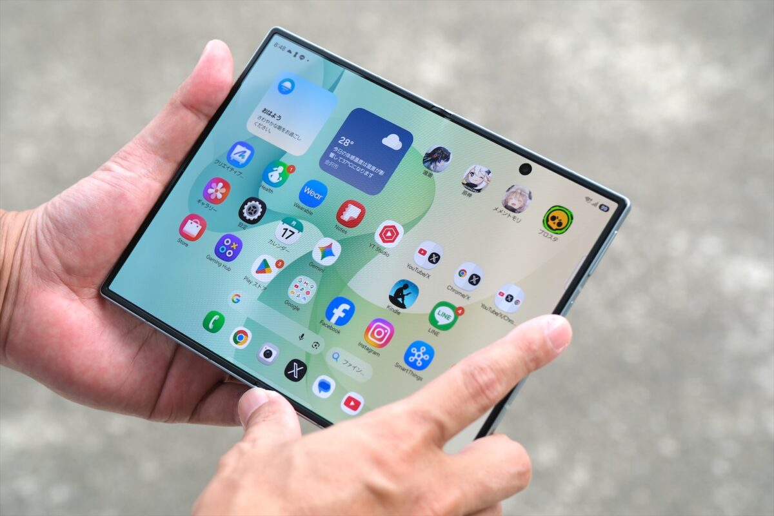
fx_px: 1784
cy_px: 258
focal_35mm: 83
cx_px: 387
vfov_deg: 16.5
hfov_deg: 24.5
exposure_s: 1/280
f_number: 5
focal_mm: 55
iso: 160
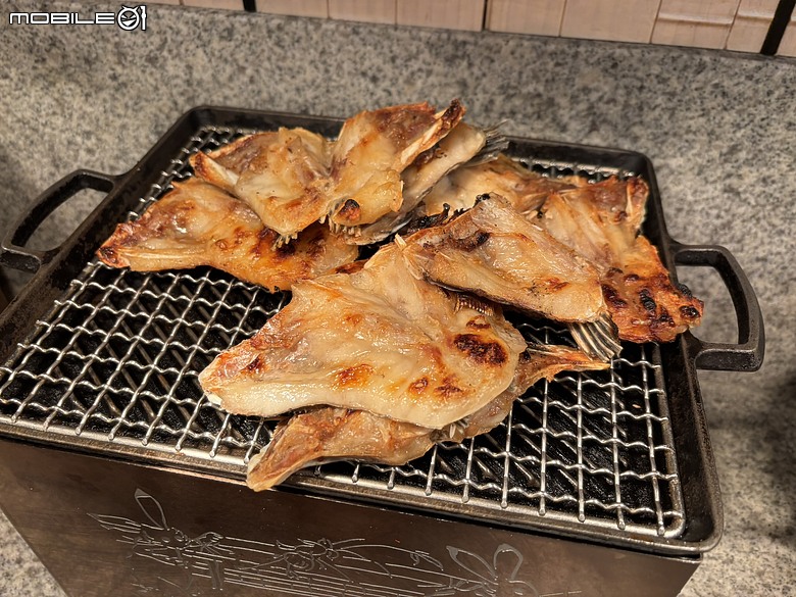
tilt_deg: -39.1
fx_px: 598
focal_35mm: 26
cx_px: 398
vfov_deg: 53.1
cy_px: 298
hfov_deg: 67.3
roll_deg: -2.4
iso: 40
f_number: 1.6
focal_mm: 5.96
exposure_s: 1/214
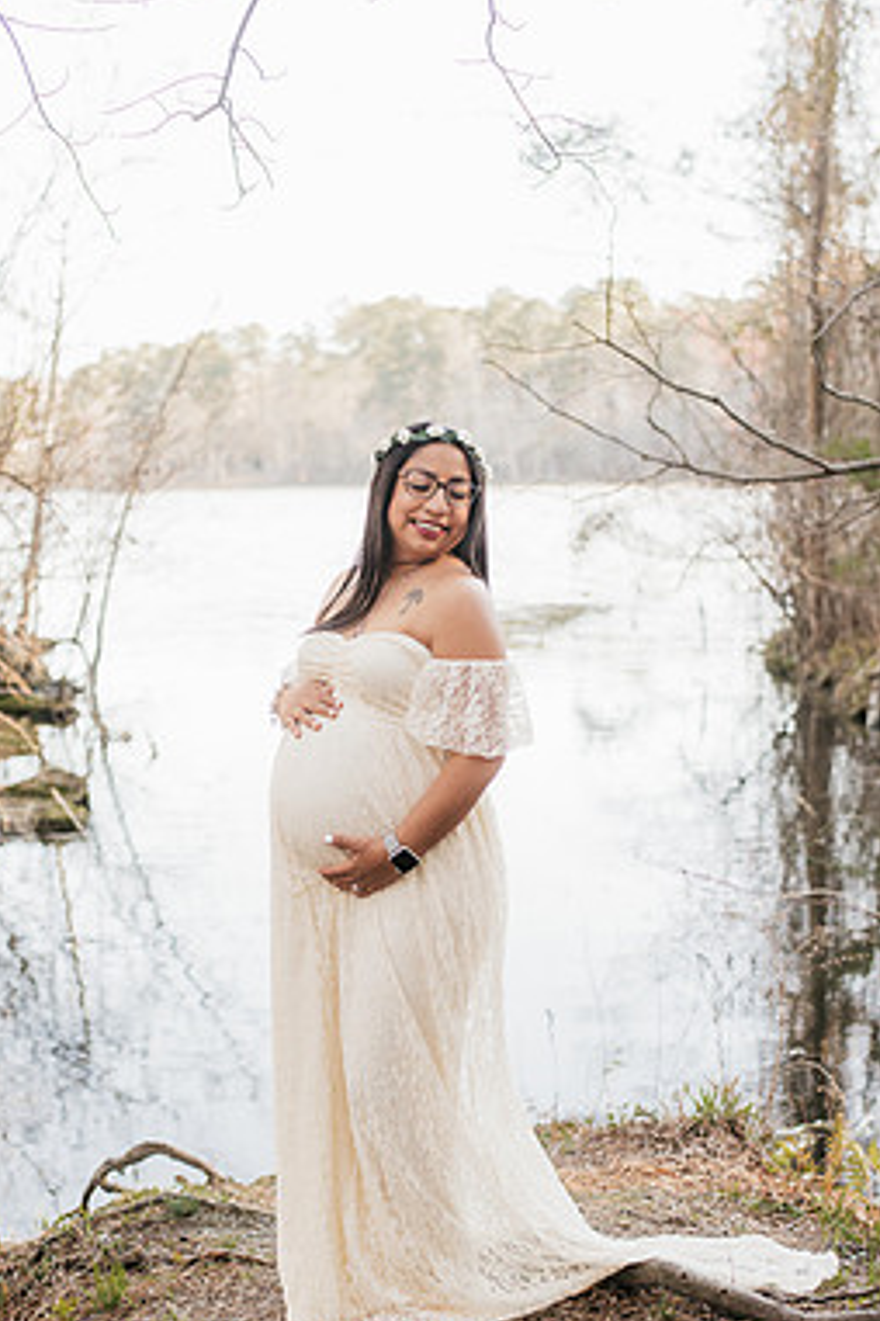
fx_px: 2163
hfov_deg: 23.0
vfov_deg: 33.9
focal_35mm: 59
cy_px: 652
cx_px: 364
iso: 400
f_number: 2.8
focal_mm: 50
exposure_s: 1/400
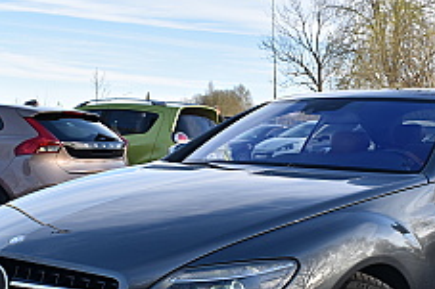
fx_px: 735
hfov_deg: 32.9
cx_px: 259
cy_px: 229
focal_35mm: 61
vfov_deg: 22.0
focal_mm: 23
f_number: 8
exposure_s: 1/250
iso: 250
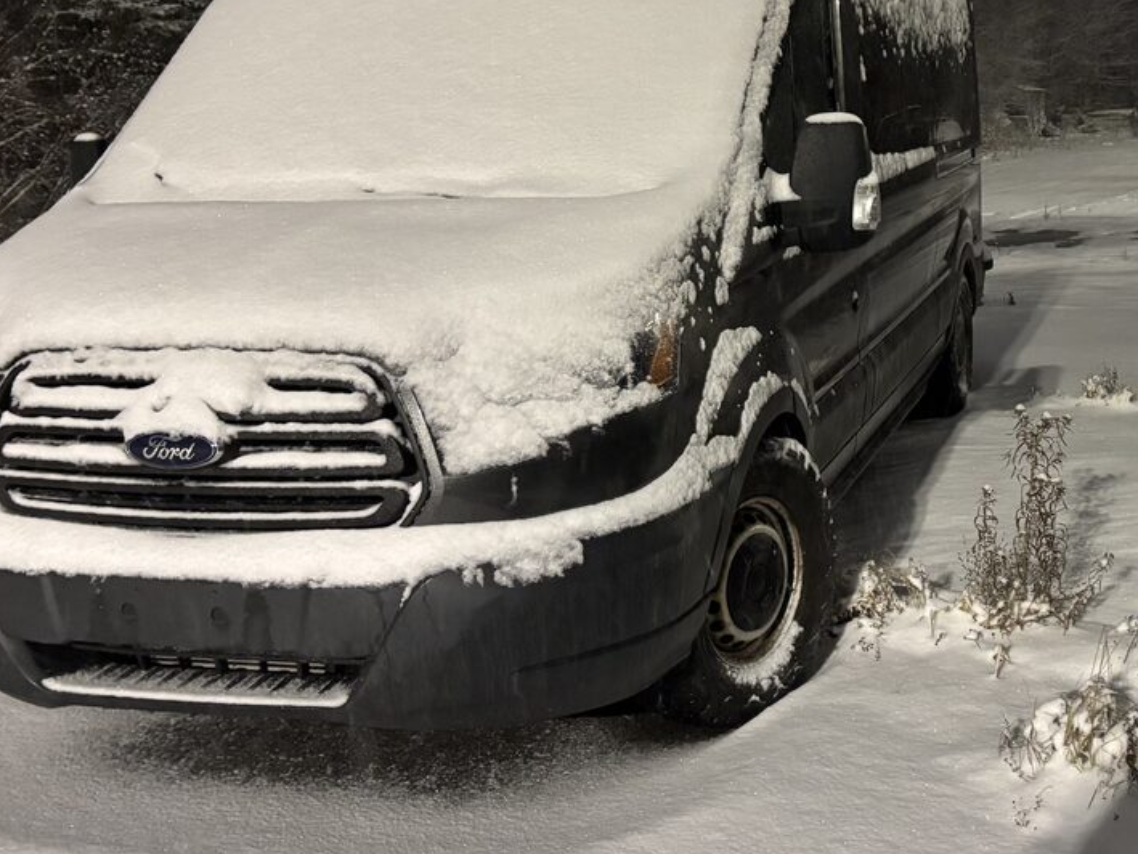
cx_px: 844
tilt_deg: -9.8
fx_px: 1447
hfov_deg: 41.7
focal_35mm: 44
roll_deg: +1.8
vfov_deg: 32.7
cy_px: 323
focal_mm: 5.96
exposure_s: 1/37
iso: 640
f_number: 1.6
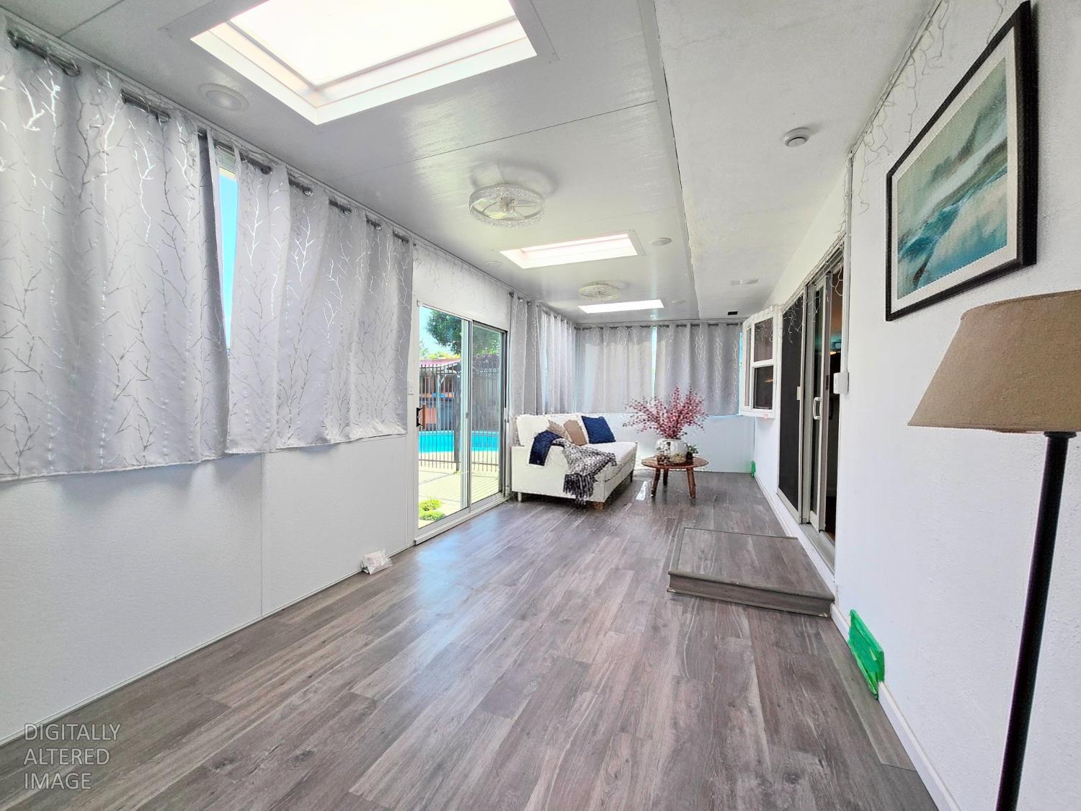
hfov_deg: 106.2
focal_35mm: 13
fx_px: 406
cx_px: 540
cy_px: 406
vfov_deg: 89.9
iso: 50
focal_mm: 2.2
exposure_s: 1/418
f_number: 2.2
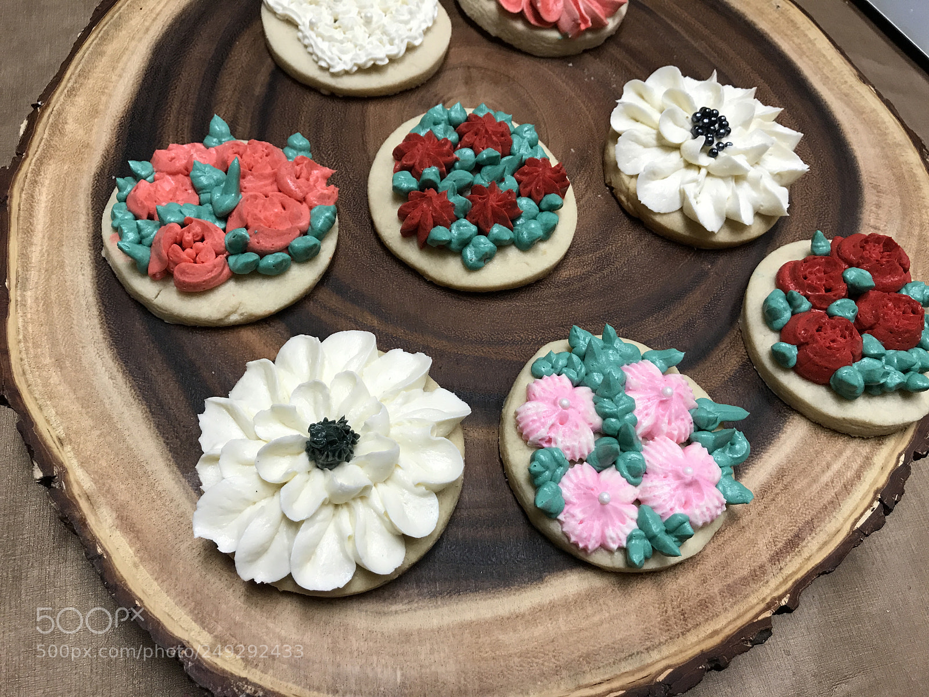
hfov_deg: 63.4
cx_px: 464
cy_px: 348
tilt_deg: -60.5
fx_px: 751
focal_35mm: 28
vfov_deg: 49.7
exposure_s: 1/24
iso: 40
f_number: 1.8
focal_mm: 3.99
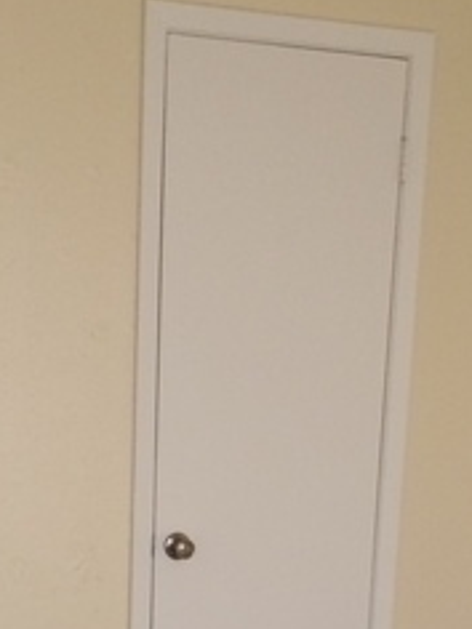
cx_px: 189
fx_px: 1491
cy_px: 756
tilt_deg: -18.6
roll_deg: -0.2
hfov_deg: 18.0
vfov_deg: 22.0
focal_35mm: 82
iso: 125
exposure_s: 1/30
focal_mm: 4.15
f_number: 2.2
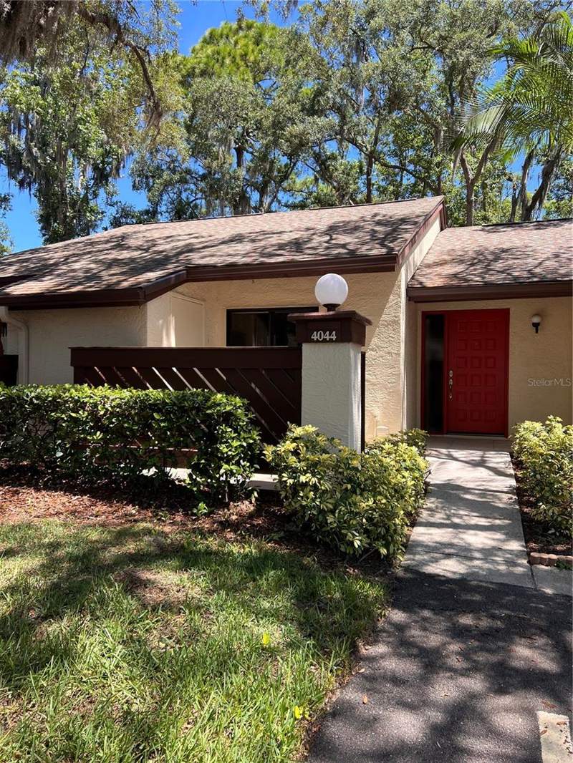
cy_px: 382
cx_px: 286
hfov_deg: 53.1
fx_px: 574
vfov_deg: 67.3
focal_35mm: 26
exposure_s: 1/1009
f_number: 1.5
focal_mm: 5.7
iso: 50
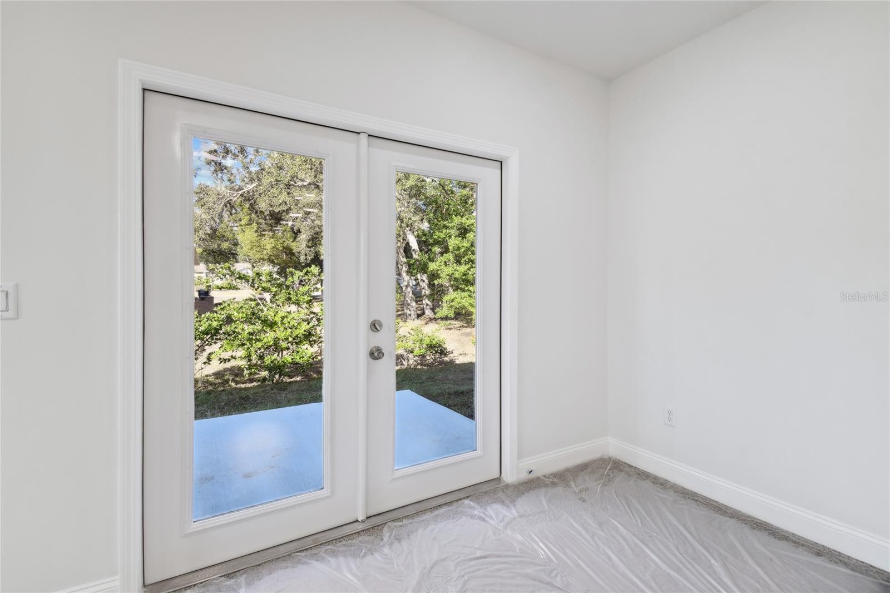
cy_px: 296
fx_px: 371
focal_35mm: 15
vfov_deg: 77.3
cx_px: 445
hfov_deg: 100.4
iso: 100
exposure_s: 1/5
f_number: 7.1
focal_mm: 10
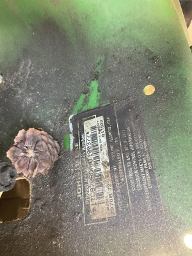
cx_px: 96
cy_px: 128
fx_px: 214
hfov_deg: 48.2
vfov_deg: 61.7
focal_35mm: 29
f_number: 1.8
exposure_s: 1/60
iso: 100
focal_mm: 3
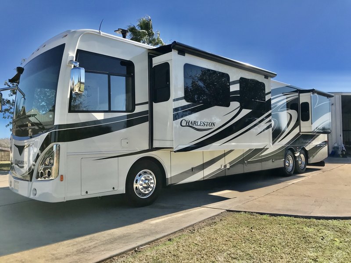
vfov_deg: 49.7
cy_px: 132
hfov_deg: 63.4
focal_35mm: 28
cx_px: 176
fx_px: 284
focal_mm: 3.99
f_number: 1.8
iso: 20
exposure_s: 1/2227
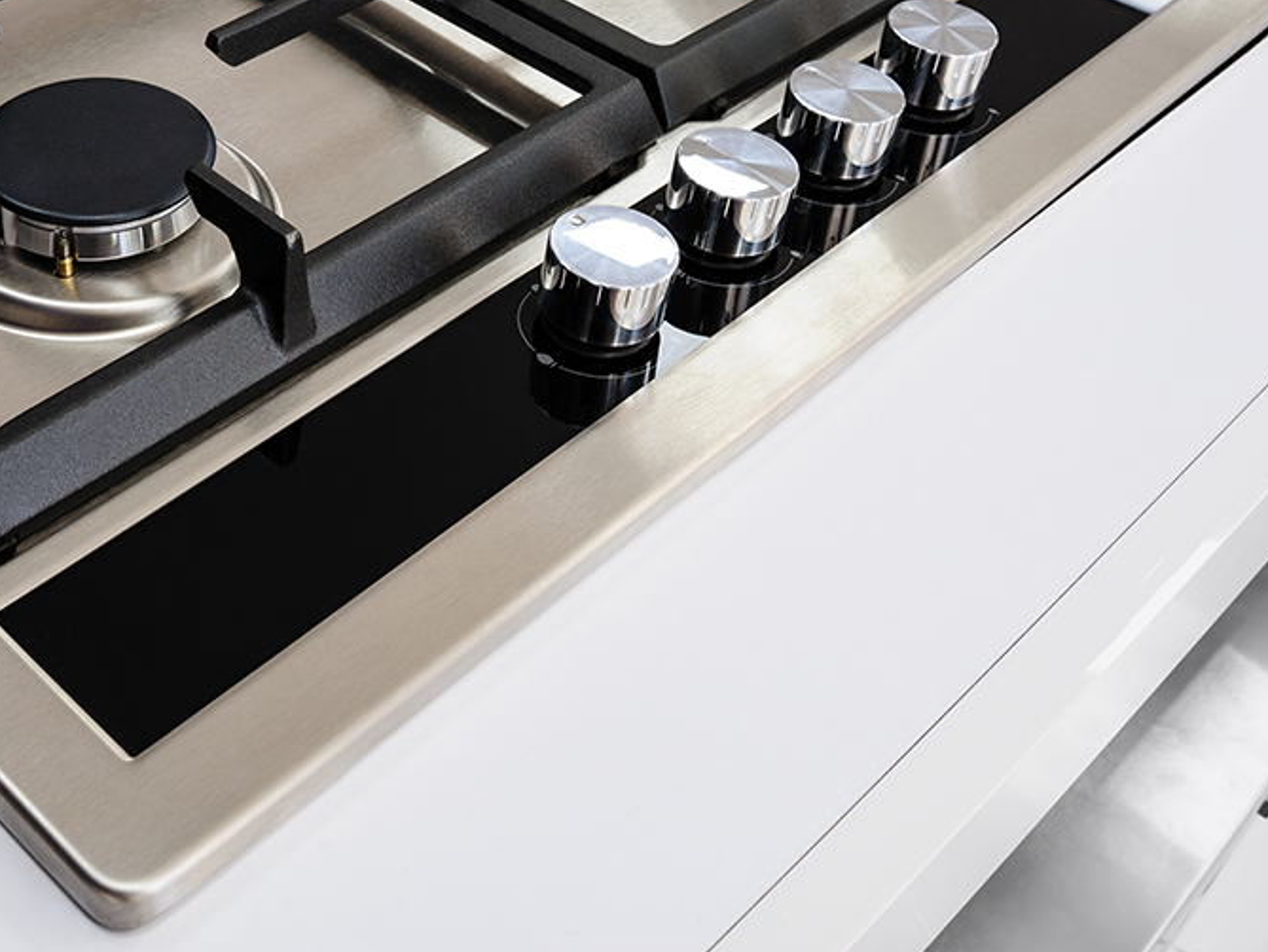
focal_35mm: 50
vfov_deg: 28.6
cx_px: 277
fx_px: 1832
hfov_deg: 37.0
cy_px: 212
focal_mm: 29
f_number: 11
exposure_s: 1/8
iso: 200
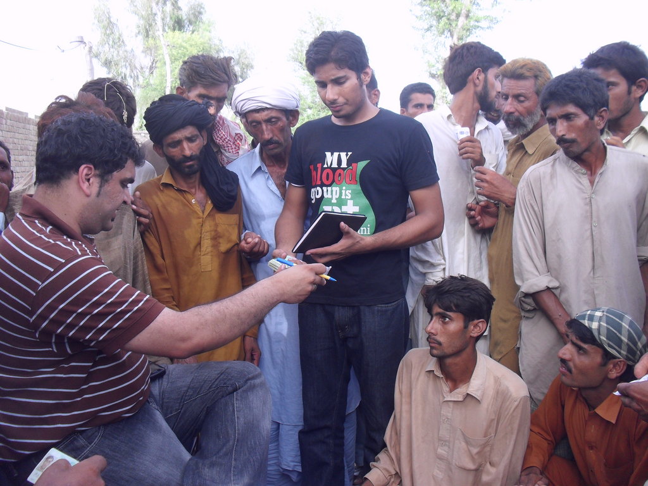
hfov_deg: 52.6
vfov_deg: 40.7
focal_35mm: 35
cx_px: 324
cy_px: 243
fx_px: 655
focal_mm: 6.3
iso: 100
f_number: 3.2
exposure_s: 1/180
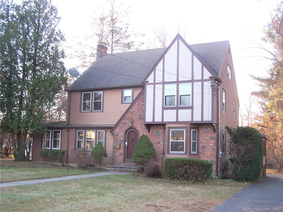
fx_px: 311
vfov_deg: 37.7
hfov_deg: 49.0
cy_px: 106
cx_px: 142
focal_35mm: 38
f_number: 2.8
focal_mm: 6.3
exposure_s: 1/60
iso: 80
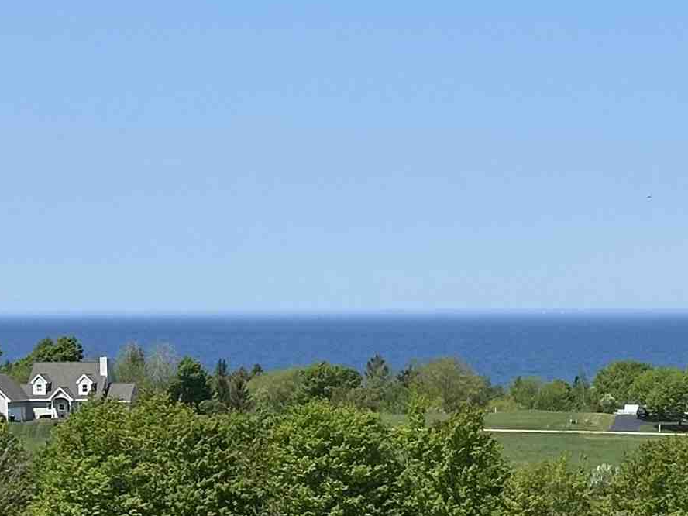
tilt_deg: -3.9
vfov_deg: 8.9
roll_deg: +0.3
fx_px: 3299
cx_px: 1012
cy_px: 537
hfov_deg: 11.4
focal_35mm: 166
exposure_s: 1/4016
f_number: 1.78
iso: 64
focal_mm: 6.86
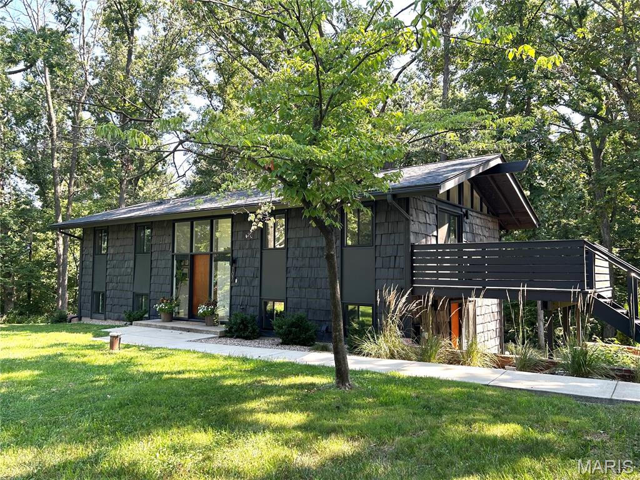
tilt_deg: +3.5
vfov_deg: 53.1
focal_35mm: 26
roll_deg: +0.1
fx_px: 481
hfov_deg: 67.3
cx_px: 320
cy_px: 240
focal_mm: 5.7
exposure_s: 1/346
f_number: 1.5
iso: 50
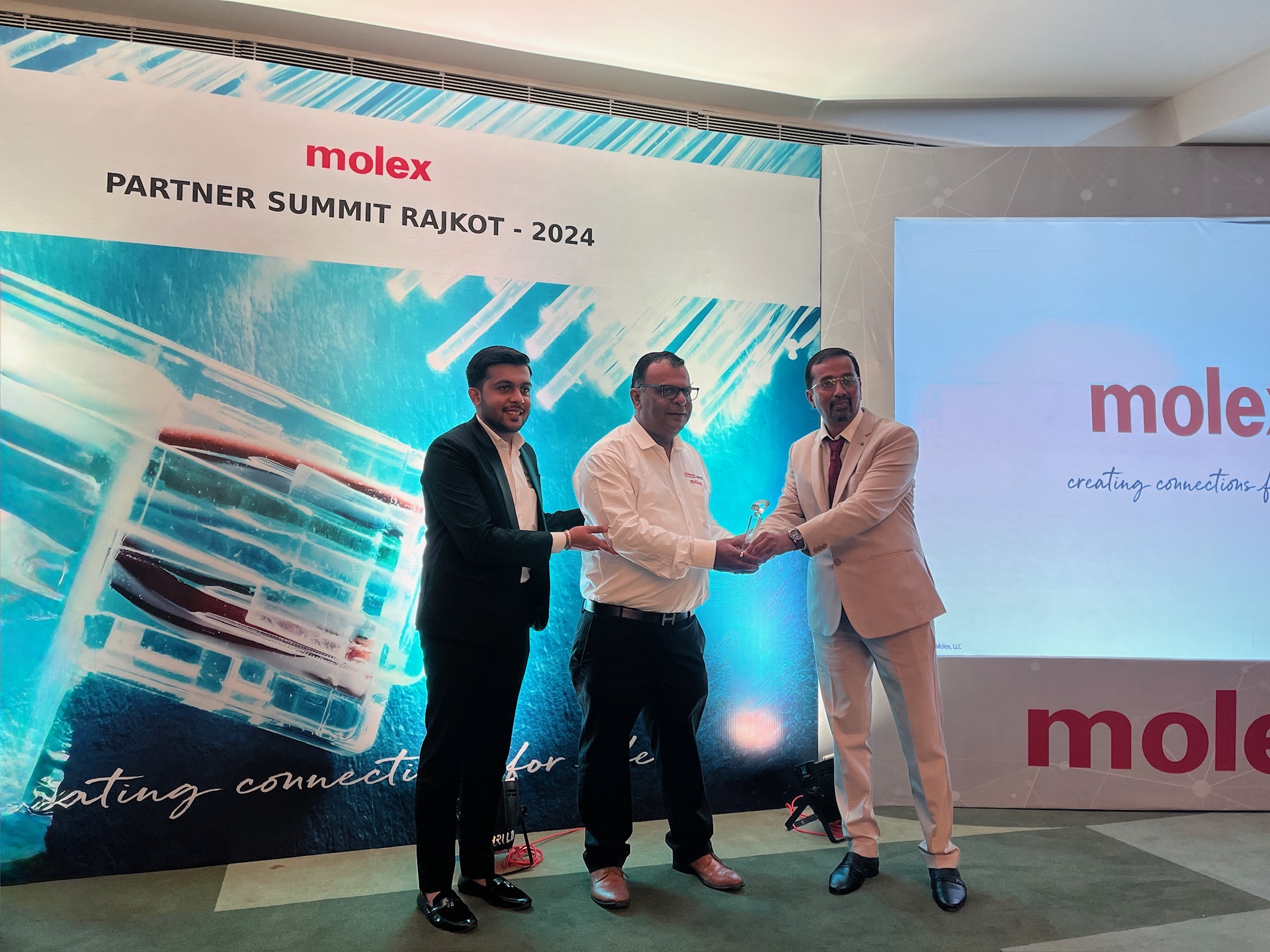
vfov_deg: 53.1
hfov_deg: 67.3
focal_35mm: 26
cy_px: 476
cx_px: 635
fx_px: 954
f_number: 1.6
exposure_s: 1/50
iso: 100
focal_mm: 5.1
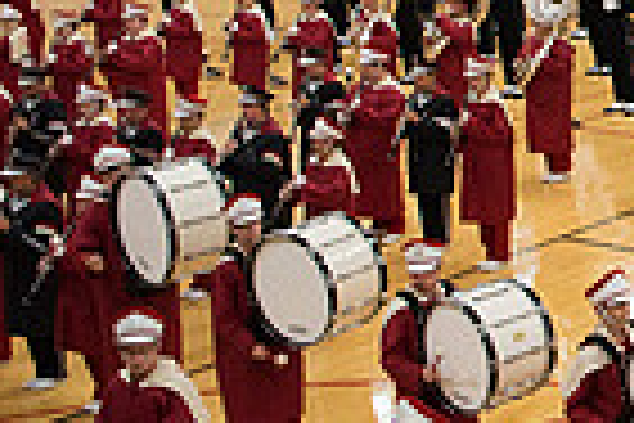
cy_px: -38
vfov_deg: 13.6
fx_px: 1743
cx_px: 1097
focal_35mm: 99
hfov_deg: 17.3
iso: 2000
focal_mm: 24
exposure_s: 1/500
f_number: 3.2
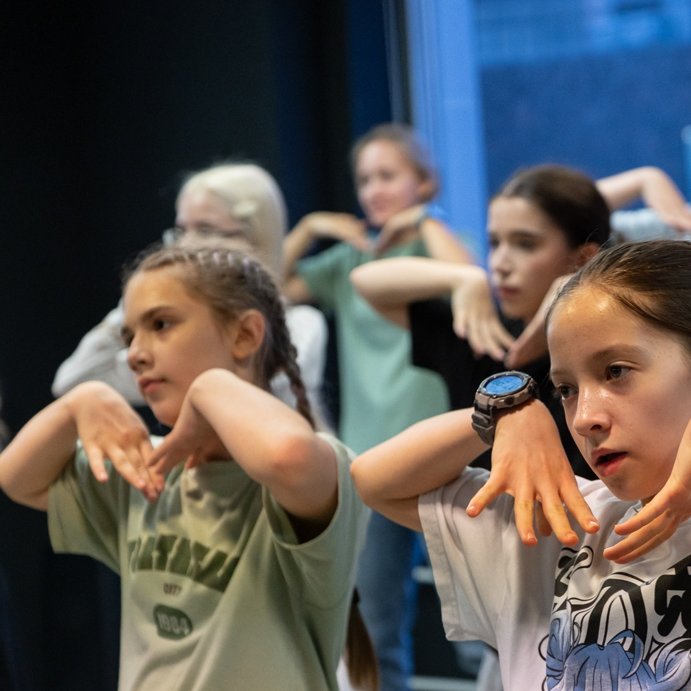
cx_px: 550
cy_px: 409
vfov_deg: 13.2
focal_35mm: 132
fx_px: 2981
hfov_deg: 13.2
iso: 1600
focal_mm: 55
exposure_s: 1/200
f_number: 2.8
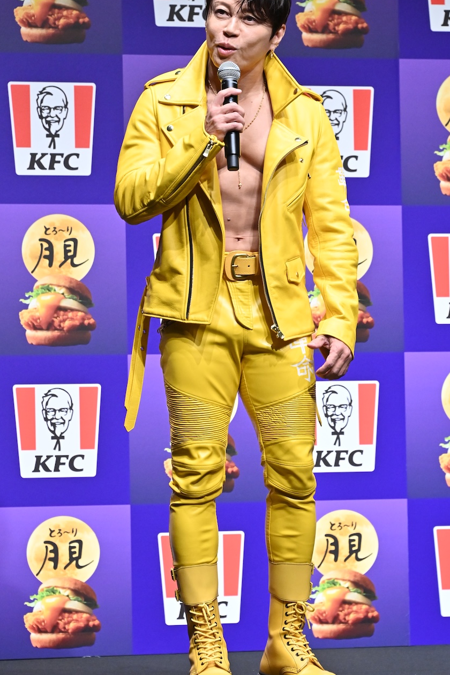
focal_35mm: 250
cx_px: 256
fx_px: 4687
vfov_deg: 8.2
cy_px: 309
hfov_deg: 5.5
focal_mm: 210
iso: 6400
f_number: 9
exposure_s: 1/640
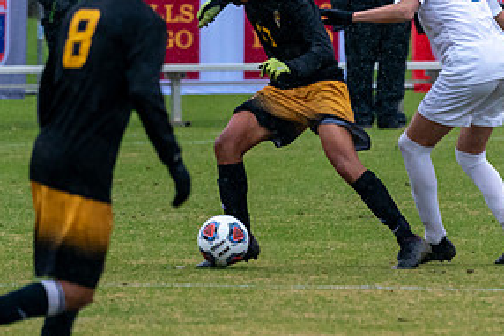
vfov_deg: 1.5
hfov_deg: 2.2
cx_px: 305
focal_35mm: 940
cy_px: 17
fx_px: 13166
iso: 3200
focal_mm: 315
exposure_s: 1/1000
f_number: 5.6
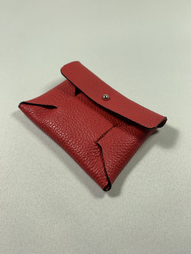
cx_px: 96
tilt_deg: -55.9
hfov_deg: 53.1
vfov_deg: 67.3
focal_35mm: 26
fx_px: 191
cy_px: 127
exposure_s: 1/146
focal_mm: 4.25
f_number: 1.8
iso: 25
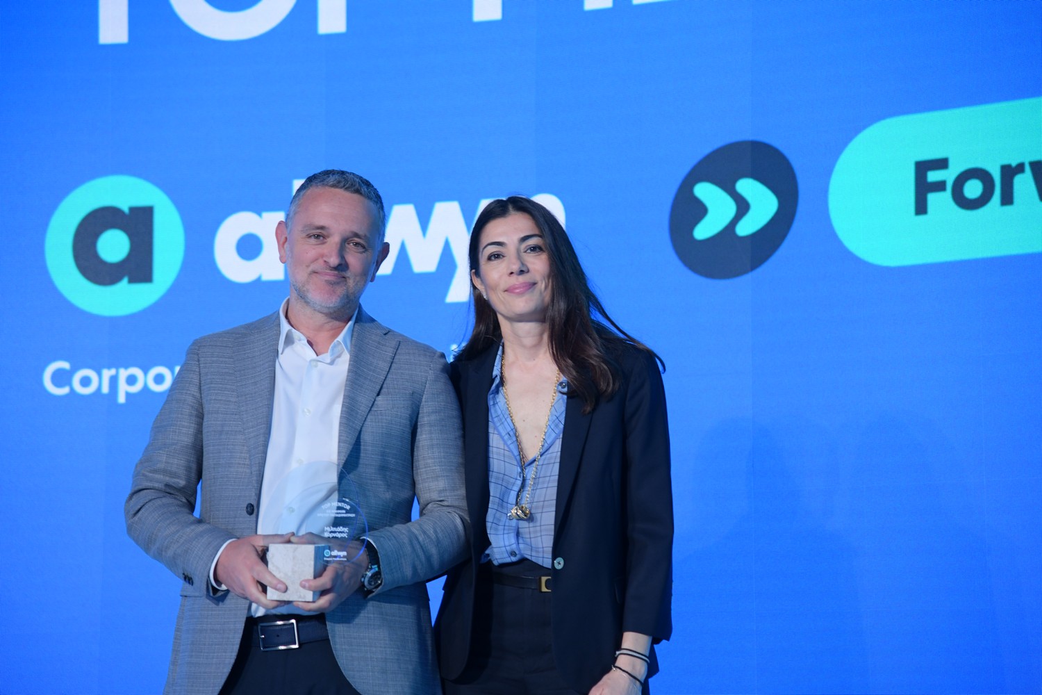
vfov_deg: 12.5
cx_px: 521
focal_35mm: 110
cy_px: 348
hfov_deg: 18.6
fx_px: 3184
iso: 1250
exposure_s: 1/320
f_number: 4
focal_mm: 110
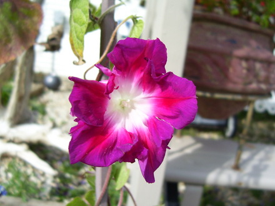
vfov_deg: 41.8
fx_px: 270
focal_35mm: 34
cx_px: 138
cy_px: 103
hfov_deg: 54.0
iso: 80
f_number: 2.7
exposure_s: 1/750
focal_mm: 5.6
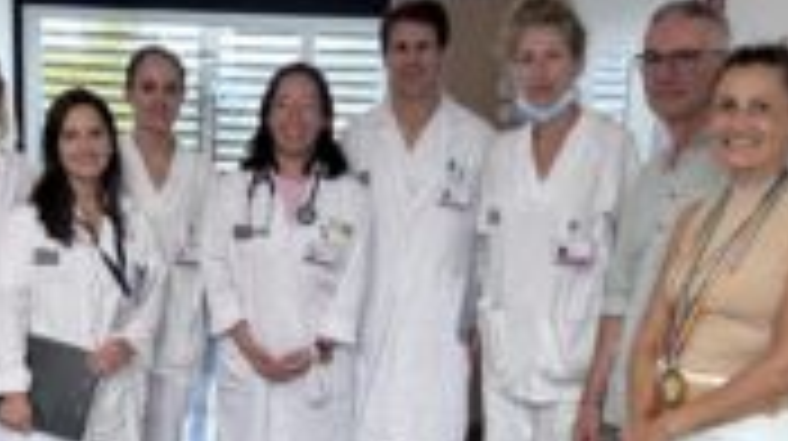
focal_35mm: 55
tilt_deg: -12.2
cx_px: 225
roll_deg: -1.7
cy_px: 364
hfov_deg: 37.2
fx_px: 1148
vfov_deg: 21.4
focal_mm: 6.76
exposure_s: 1/100
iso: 64
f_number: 1.78
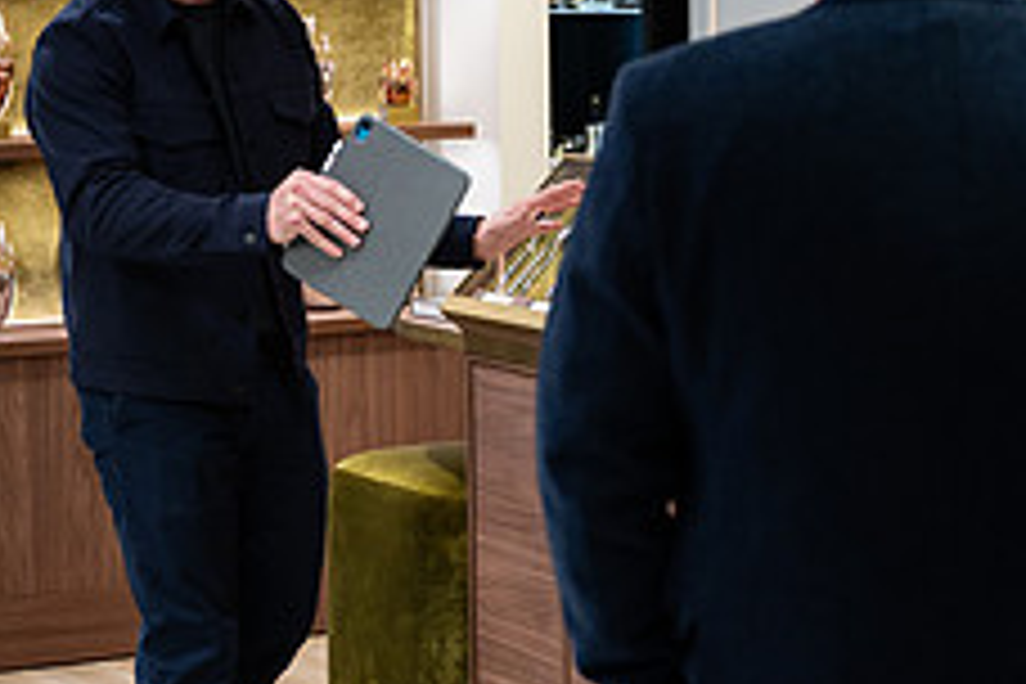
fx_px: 3391
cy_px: 104
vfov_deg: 11.5
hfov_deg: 17.2
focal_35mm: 119
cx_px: 536
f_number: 3.2
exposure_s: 1/160
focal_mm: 46
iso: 640
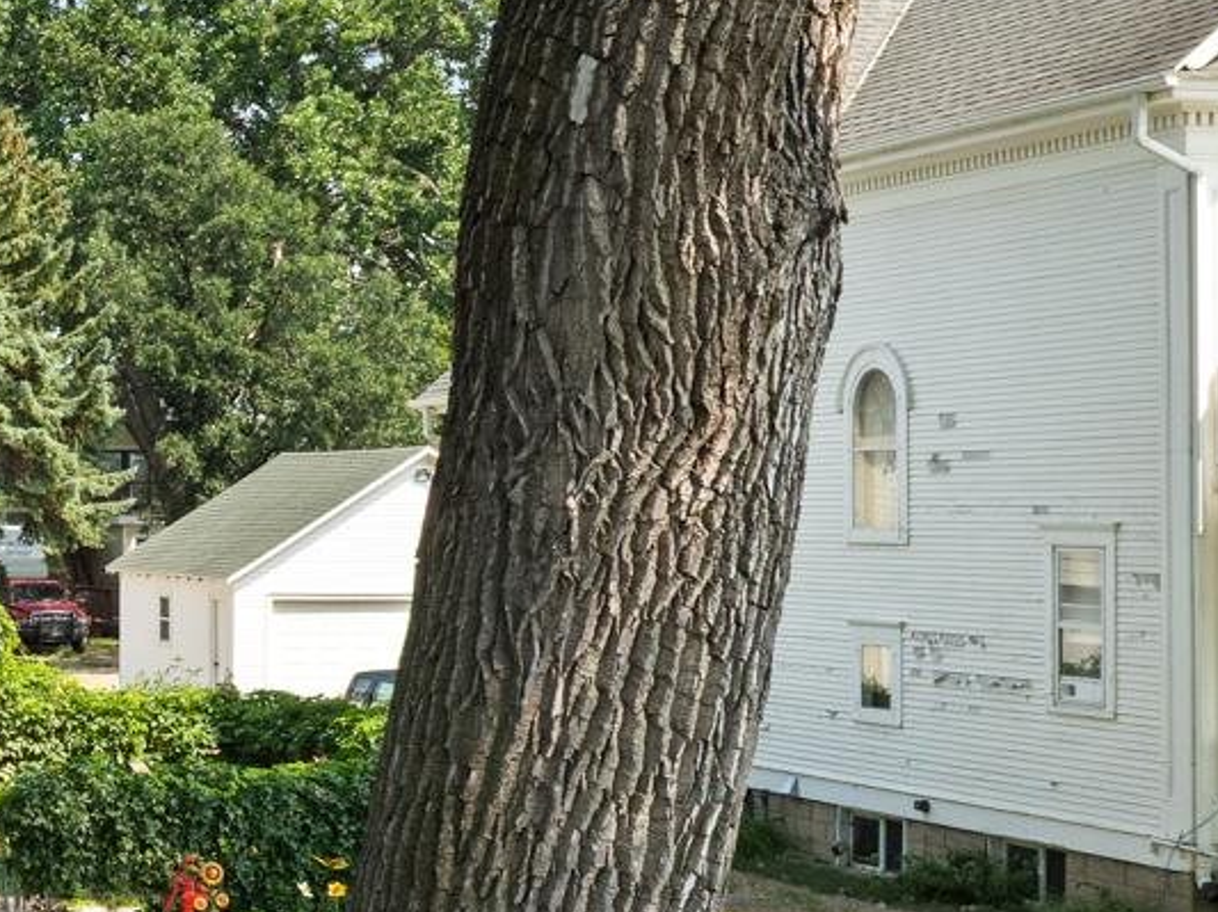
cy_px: 446
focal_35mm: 77
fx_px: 2707
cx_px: -531
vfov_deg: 19.1
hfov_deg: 21.8
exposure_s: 1/240
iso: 100
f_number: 6.3
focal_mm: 12.29
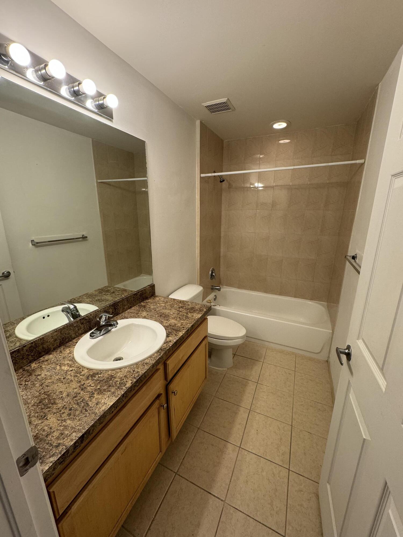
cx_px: 202
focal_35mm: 14
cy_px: 268
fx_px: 217
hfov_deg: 85.7
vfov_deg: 102.1
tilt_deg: -14.5
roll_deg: +1.5
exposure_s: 1/120
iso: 160
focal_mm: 2.22
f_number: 2.2
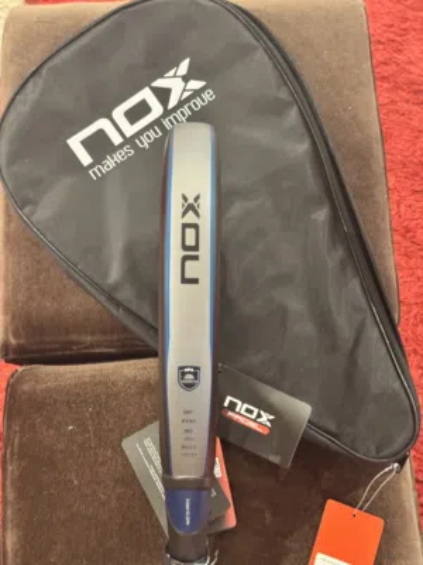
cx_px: 212
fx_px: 782
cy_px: 282
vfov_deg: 39.7
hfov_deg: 30.3
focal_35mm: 48
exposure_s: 1/25
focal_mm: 6.76
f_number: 1.78
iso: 640
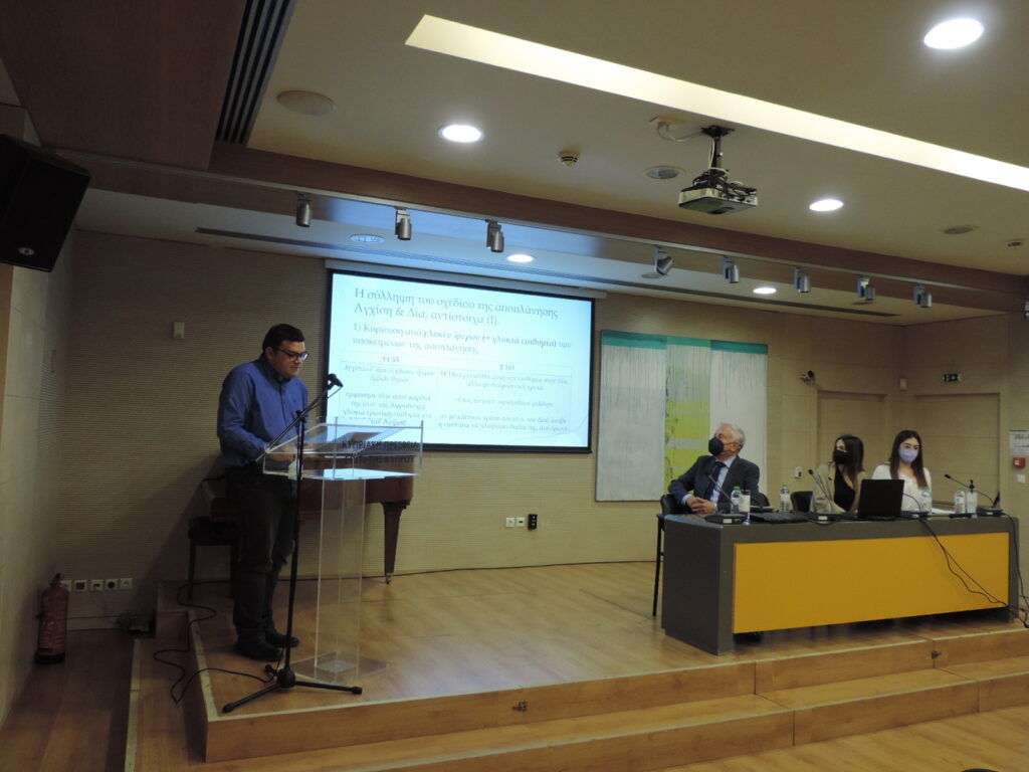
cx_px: 514
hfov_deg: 63.4
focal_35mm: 28
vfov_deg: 49.7
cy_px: 386
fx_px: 832
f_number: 3.1
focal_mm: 4.9
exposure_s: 1/30
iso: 320
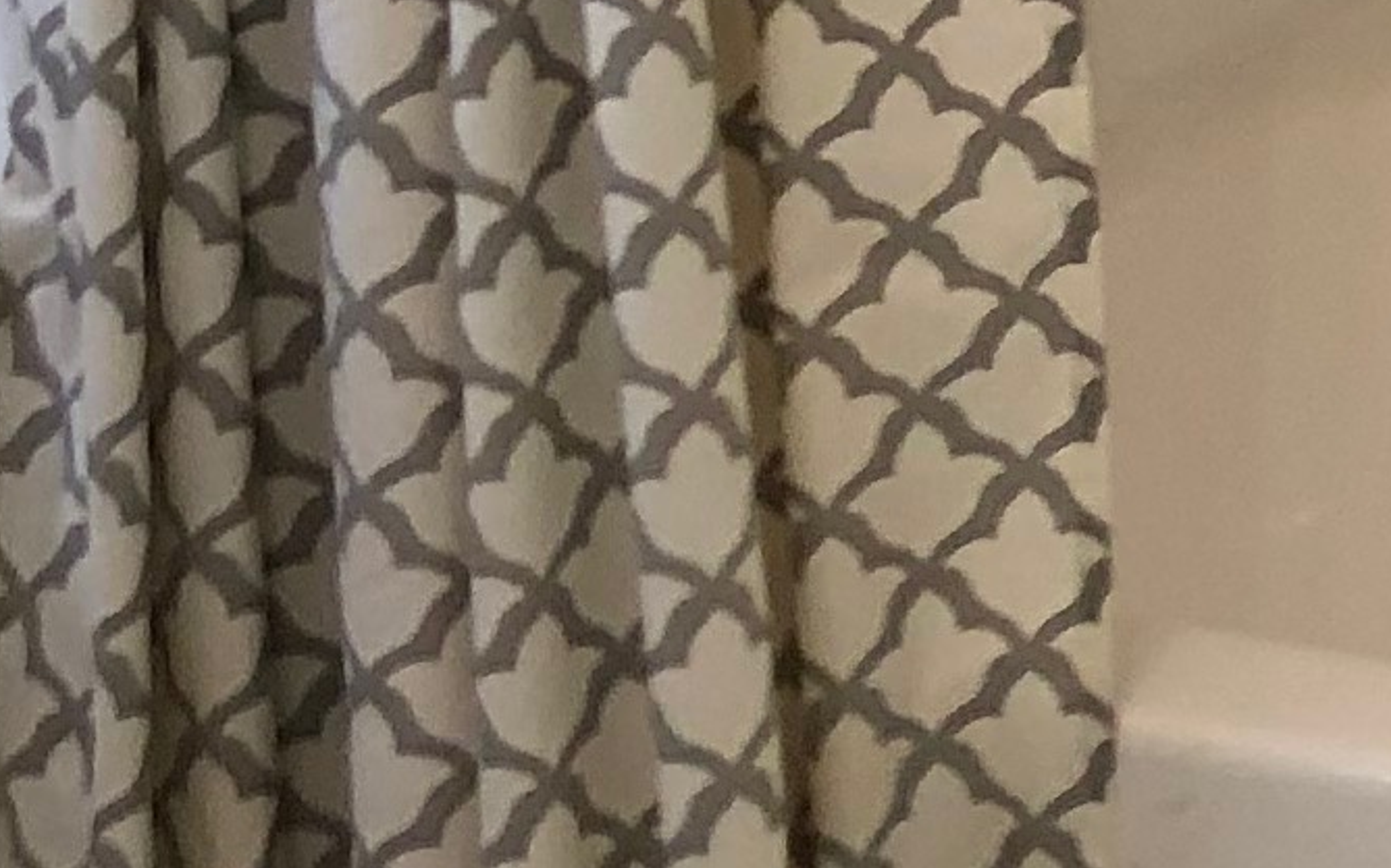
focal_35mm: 179
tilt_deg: -10.5
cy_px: -941
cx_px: 3797
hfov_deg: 9.7
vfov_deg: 7.0
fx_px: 6785
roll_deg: +0.4
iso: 32
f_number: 1.8
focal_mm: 4
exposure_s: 1/24
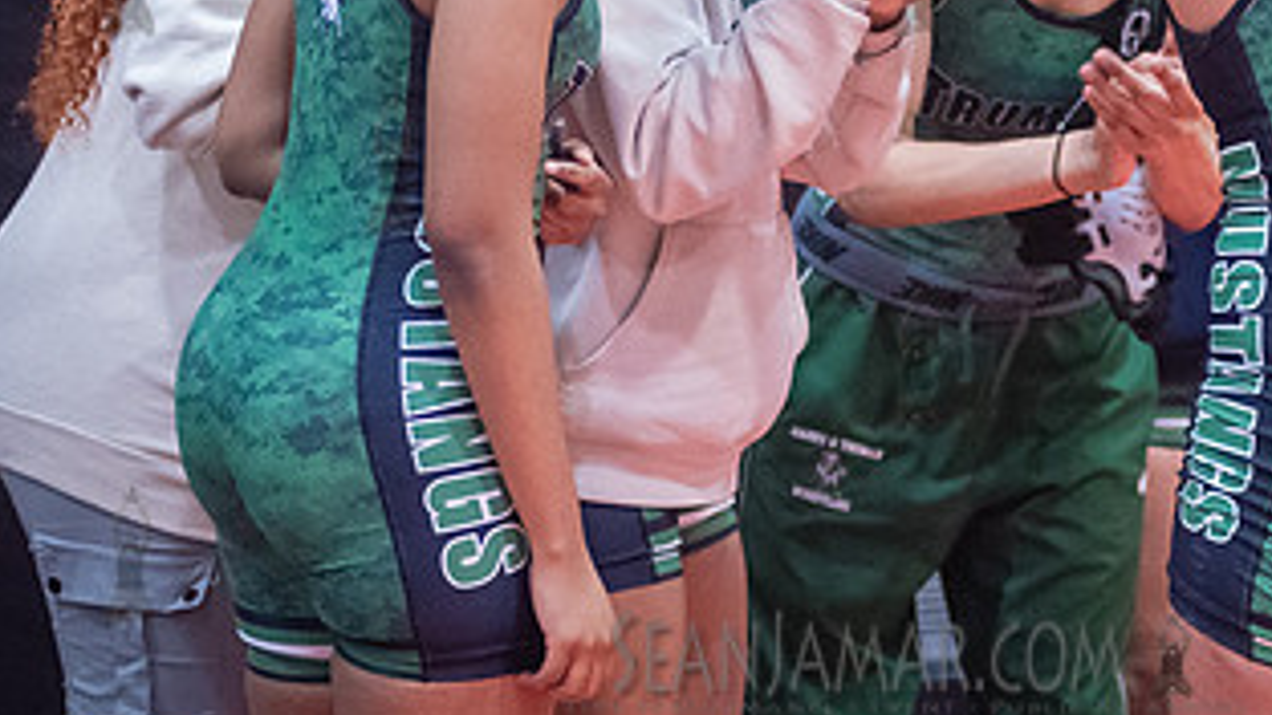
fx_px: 6745
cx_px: 928
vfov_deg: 6.0
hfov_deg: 10.8
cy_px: -115
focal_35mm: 200
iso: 8000
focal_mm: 80
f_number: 2.8
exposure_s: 1/320
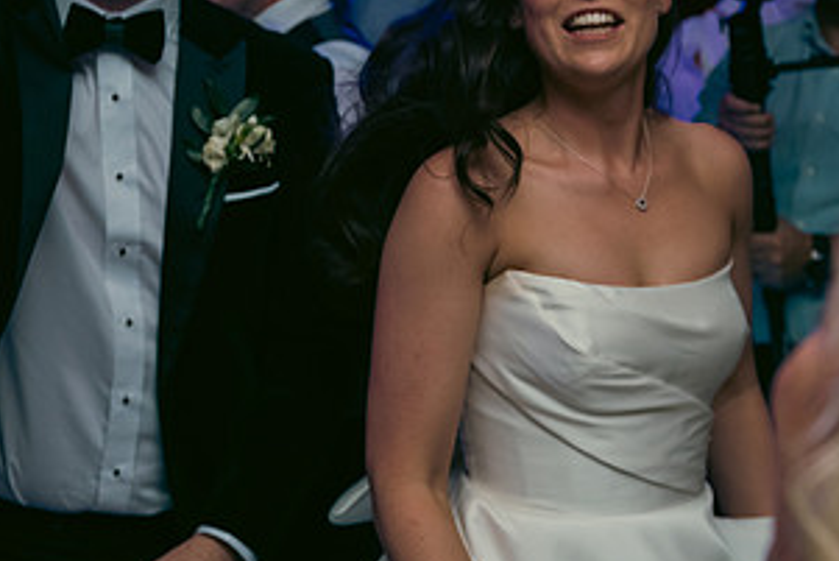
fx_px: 1889
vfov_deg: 16.7
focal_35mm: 81
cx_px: 452
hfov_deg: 25.0
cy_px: 91
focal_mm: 42
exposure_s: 1/160
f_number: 3.5
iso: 800
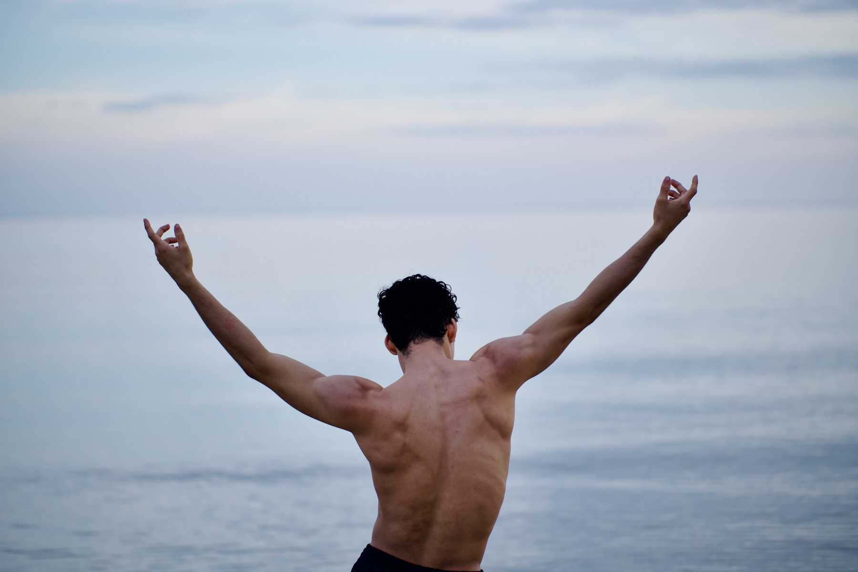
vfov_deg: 16.6
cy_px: 286
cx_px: 429
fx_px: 1966
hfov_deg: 24.6
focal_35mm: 82
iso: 125
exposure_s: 1/640
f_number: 1.4
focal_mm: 55
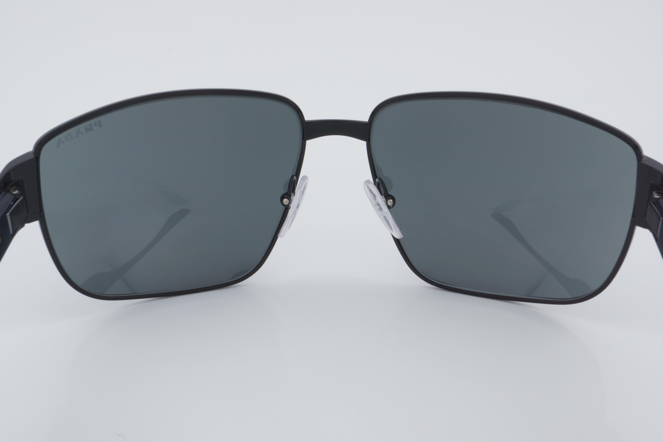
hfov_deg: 37.9
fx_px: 967
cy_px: 221
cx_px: 332
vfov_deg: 25.8
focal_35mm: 52
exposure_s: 1/4
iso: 100
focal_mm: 35
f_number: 32
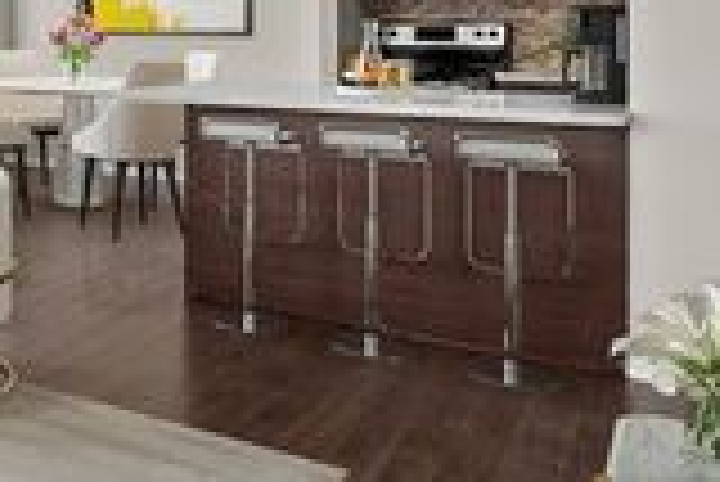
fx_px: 1032
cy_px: 25
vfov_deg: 25.2
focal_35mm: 52
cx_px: -171
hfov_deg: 31.4
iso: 250
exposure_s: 1/4
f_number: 9
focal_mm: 16.5
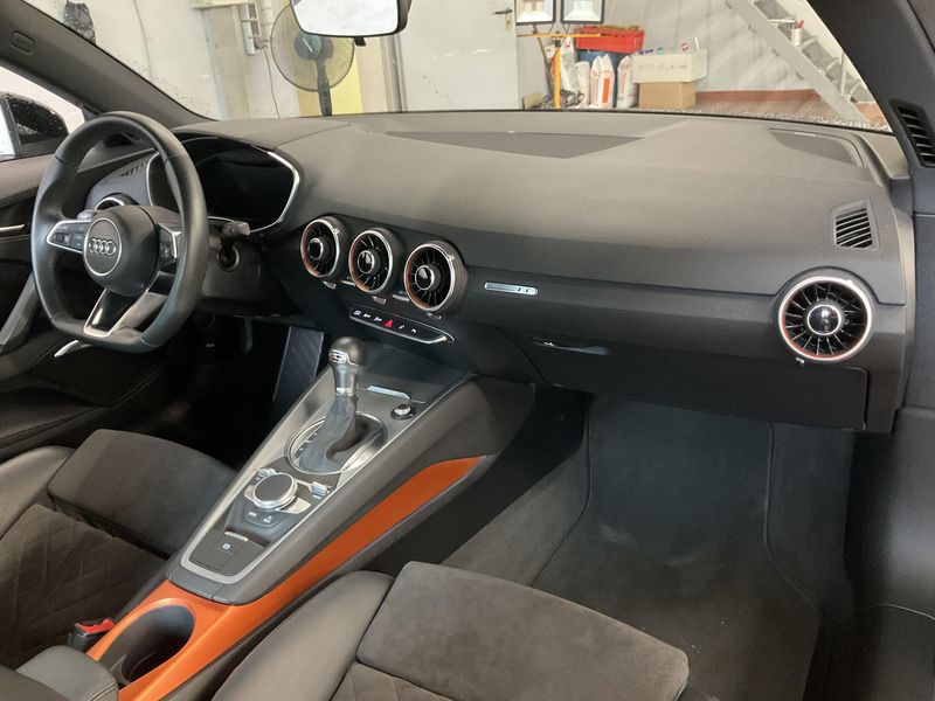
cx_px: 468
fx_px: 783
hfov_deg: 61.7
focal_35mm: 29
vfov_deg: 48.2
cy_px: 350
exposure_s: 1/25
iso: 400
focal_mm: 3
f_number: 1.8
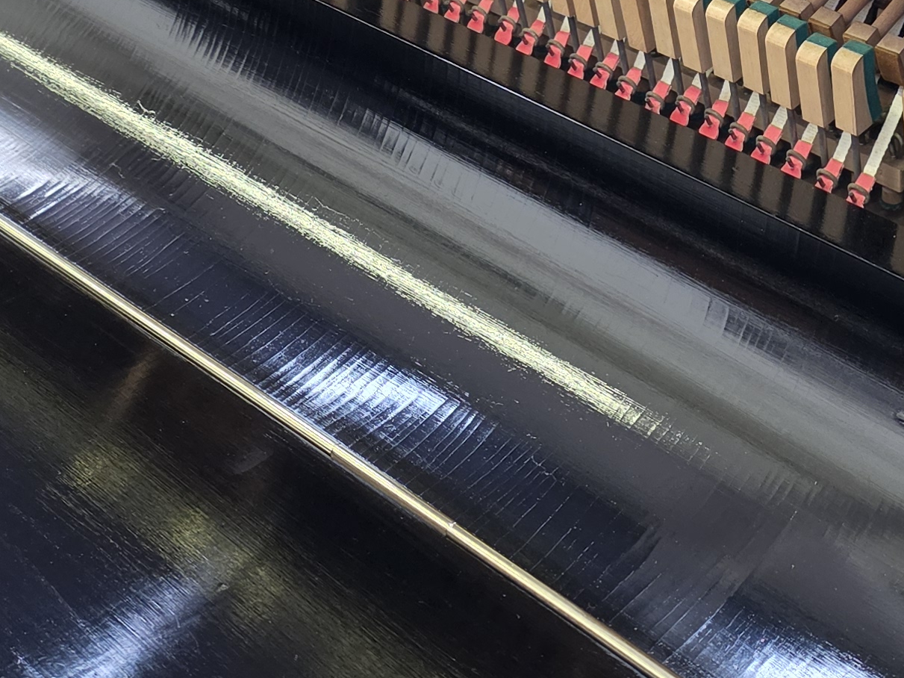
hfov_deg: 25.1
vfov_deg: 19.0
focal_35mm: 76
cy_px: 34
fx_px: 1985
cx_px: 752
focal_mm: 6.25
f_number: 1.7
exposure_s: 1/100
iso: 500
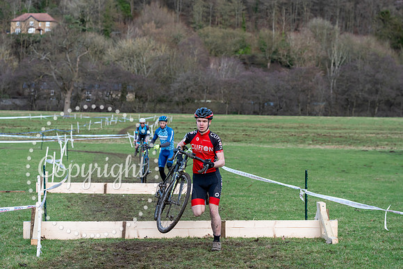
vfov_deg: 19.2
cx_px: 202
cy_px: 134
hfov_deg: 28.5
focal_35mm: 71
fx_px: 795
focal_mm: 70
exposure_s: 1/1000
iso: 2000
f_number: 4
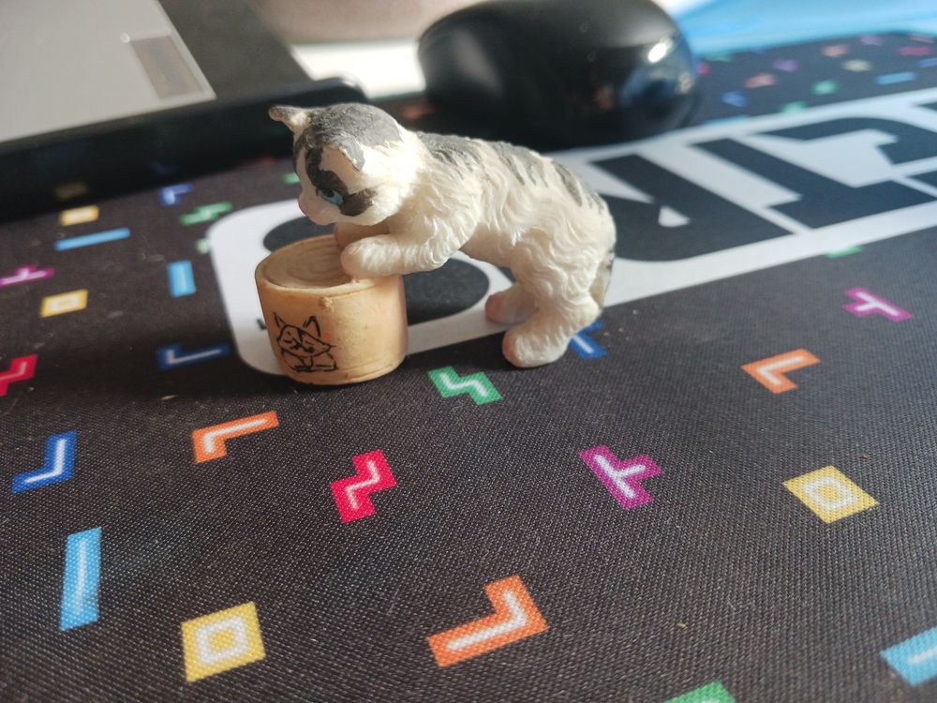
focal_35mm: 27
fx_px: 731
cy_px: 352
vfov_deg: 51.4
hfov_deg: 65.3
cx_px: 468
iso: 200
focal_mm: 4
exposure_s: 1/25
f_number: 1.8
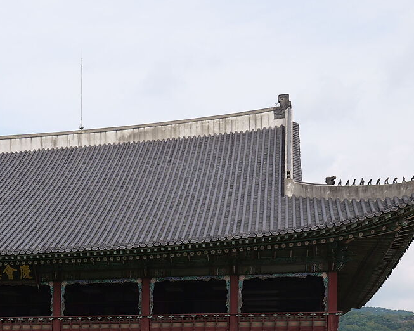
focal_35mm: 69
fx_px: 845
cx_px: -8
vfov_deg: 20.6
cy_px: 403
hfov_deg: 26.0
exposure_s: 1/320
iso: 100
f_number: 5.8
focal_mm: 20
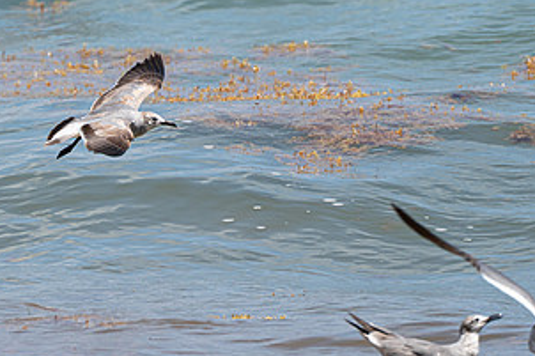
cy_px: 54
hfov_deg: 2.7
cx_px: 179
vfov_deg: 1.8
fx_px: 11421
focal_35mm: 769
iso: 640
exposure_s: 1/1250
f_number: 10
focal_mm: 400
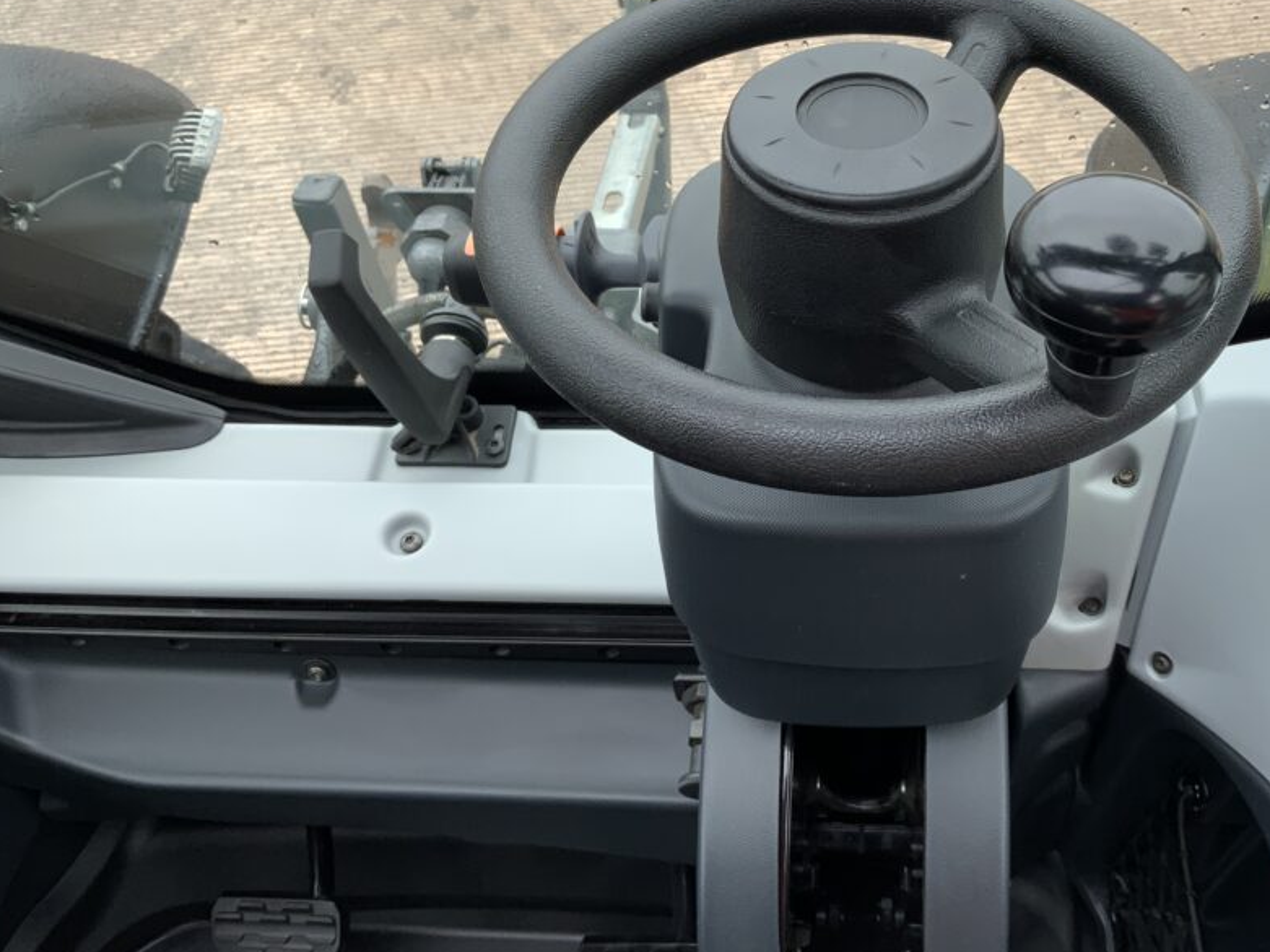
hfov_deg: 48.4
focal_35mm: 38
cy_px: 366
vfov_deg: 37.5
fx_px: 1394
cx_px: 816
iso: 16
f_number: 1.8
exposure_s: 1/225
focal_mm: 3
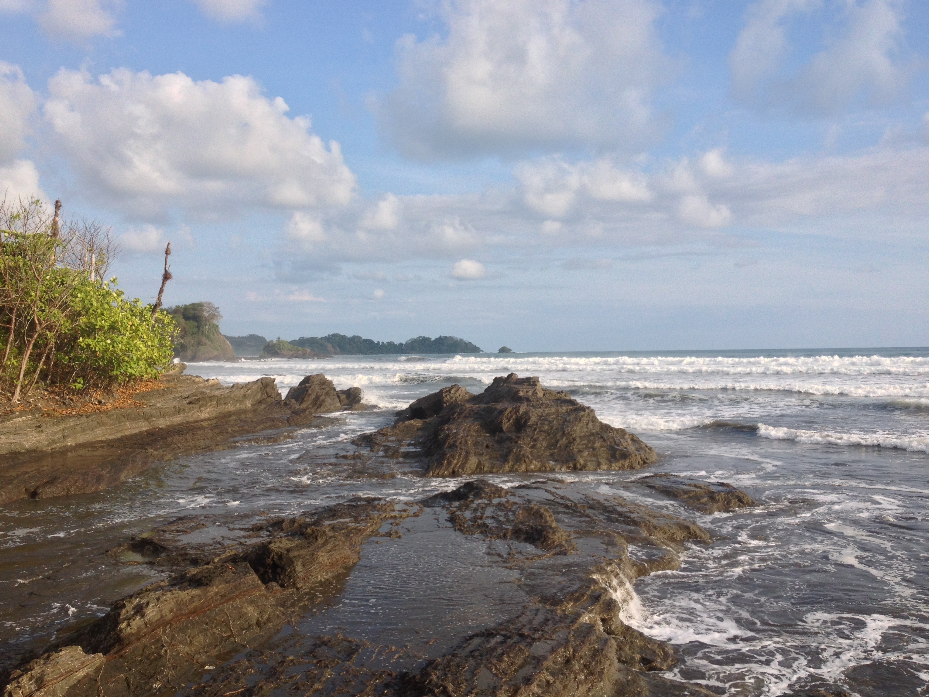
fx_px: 966
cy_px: 343
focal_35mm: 36
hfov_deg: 51.3
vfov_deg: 39.7
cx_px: 451
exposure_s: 1/1623
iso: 50
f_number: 2.4
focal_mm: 4.28
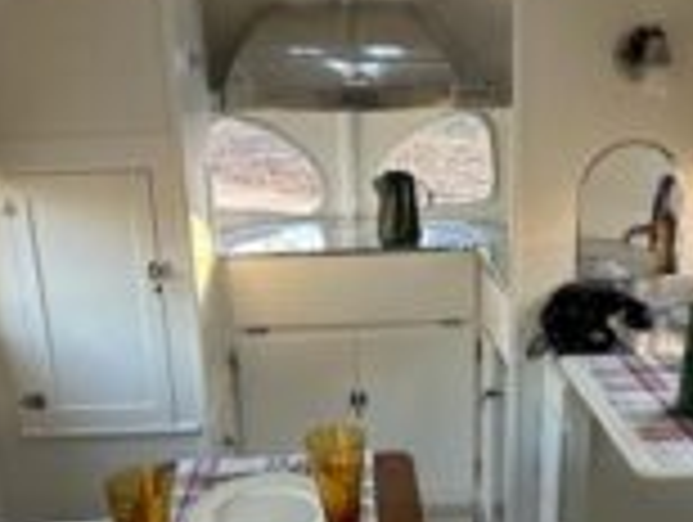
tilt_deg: -15.9
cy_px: 320
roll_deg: +2.4
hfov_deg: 42.9
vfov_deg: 32.8
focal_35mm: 44
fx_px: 882
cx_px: 353
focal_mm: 2.22
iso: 160
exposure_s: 1/99
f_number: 2.2
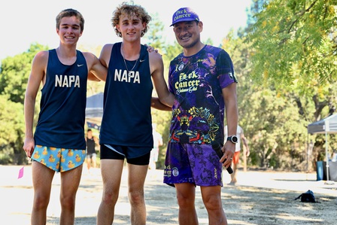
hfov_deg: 23.6
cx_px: 134
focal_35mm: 86
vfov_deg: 15.9
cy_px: 125
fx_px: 805
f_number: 4
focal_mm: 70
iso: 500
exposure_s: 1/500
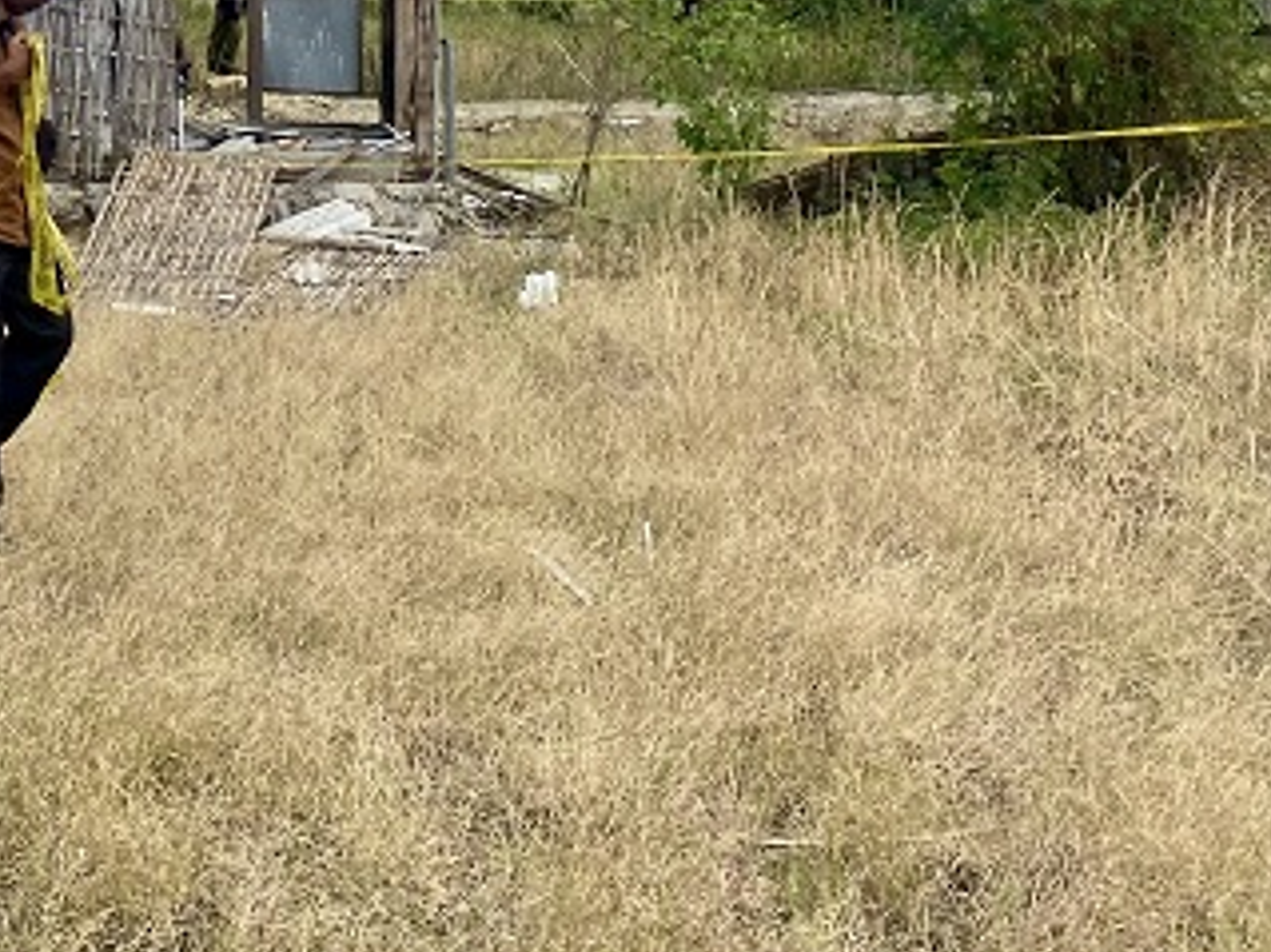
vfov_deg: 24.2
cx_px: 80
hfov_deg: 31.8
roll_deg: -0.2
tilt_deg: +3.5
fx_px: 2092
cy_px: -46
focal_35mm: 57
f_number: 1.8
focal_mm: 4.25
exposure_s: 1/2222
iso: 32
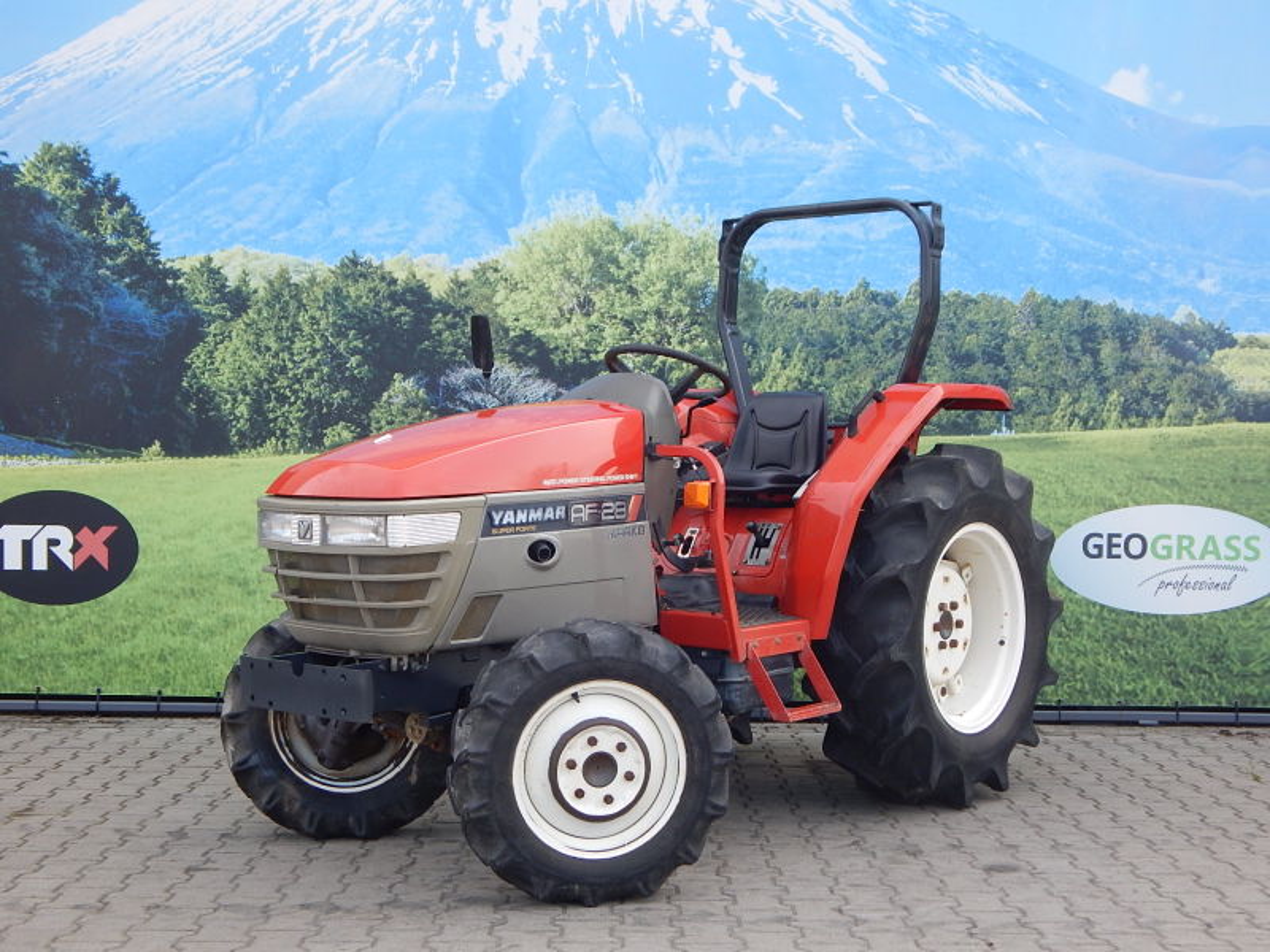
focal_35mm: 48
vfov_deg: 30.3
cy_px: 476
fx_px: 1761
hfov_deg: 39.7
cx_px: 635
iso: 125
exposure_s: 1/250
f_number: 3.7
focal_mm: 8.6
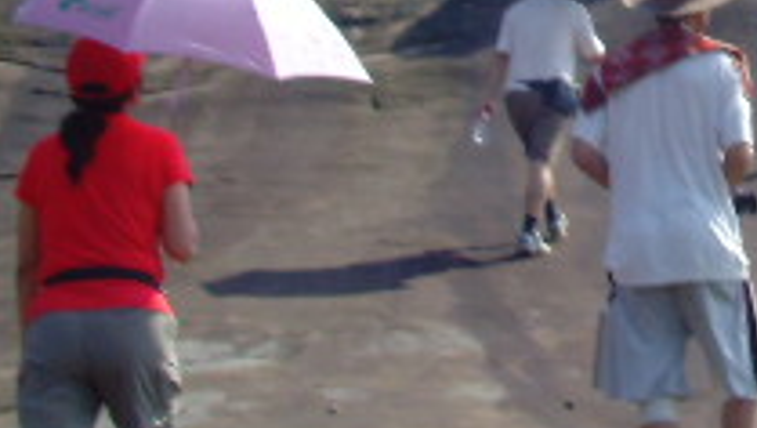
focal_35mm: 130
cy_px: -221
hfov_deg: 15.8
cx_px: 916
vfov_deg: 9.1
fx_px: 2612
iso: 80
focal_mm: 6.6
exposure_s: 1/180
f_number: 6.3
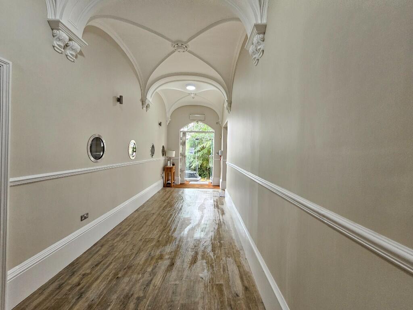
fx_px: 155
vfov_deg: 89.9
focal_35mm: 13
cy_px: 155
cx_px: 206
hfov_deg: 106.2
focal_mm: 2.2
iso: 320
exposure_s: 1/50
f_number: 2.2
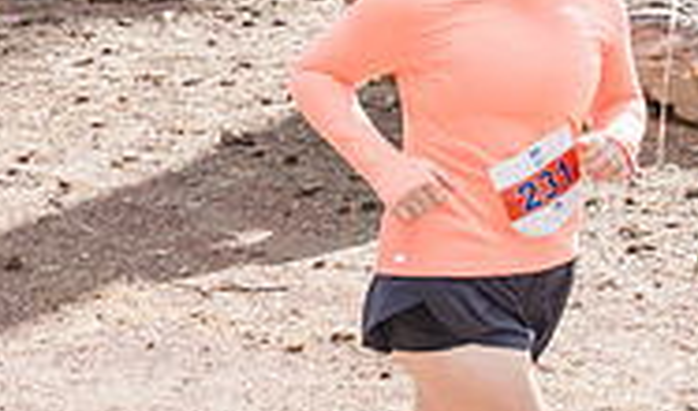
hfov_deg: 12.1
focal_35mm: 176
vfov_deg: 7.1
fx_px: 3294
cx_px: 402
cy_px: 87
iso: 800
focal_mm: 49.1
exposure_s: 1/800
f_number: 5
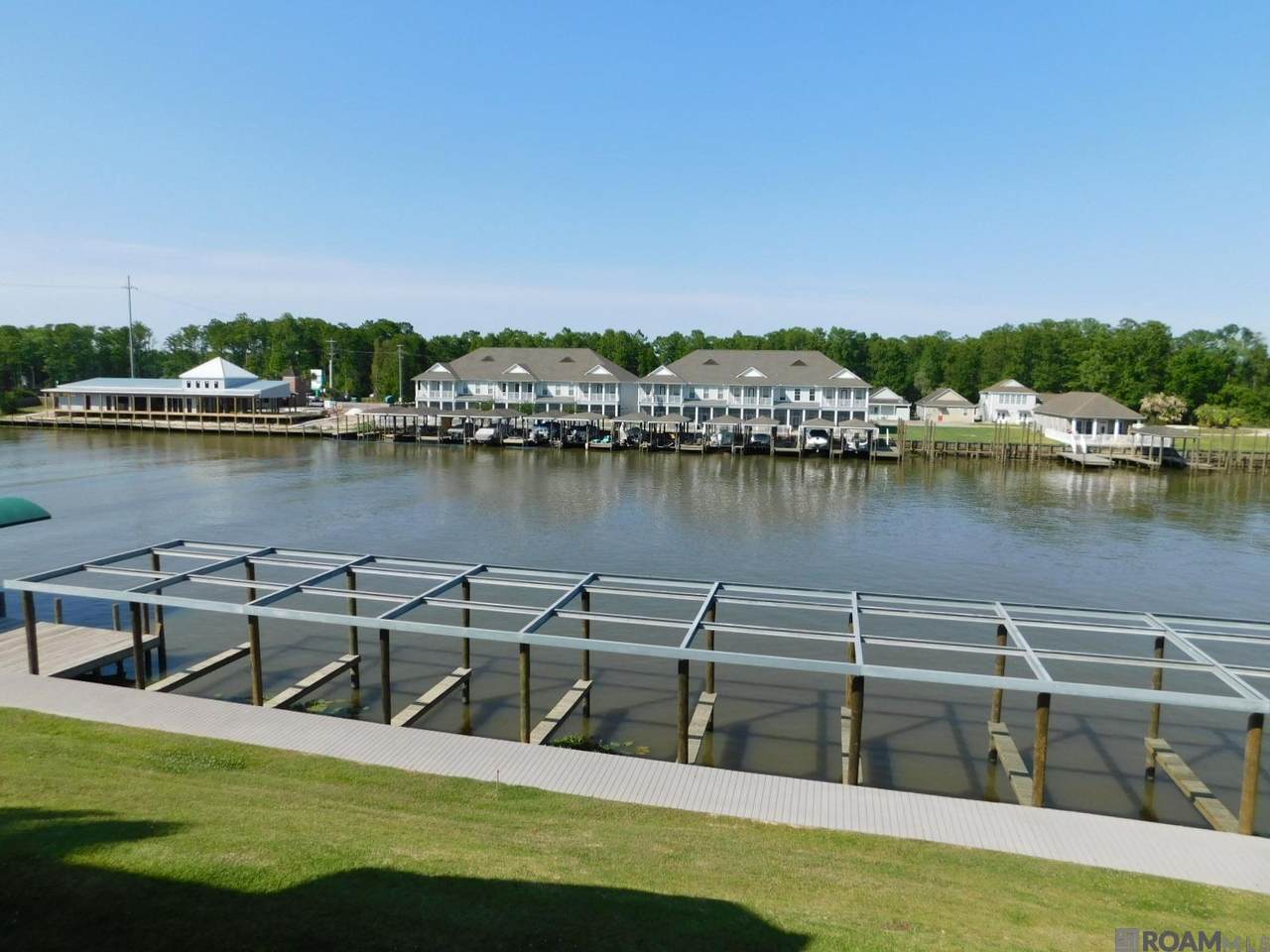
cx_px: 635
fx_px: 844
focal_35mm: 23
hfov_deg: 73.9
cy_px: 476
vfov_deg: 58.9
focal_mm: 4
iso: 125
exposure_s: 1/500
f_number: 6
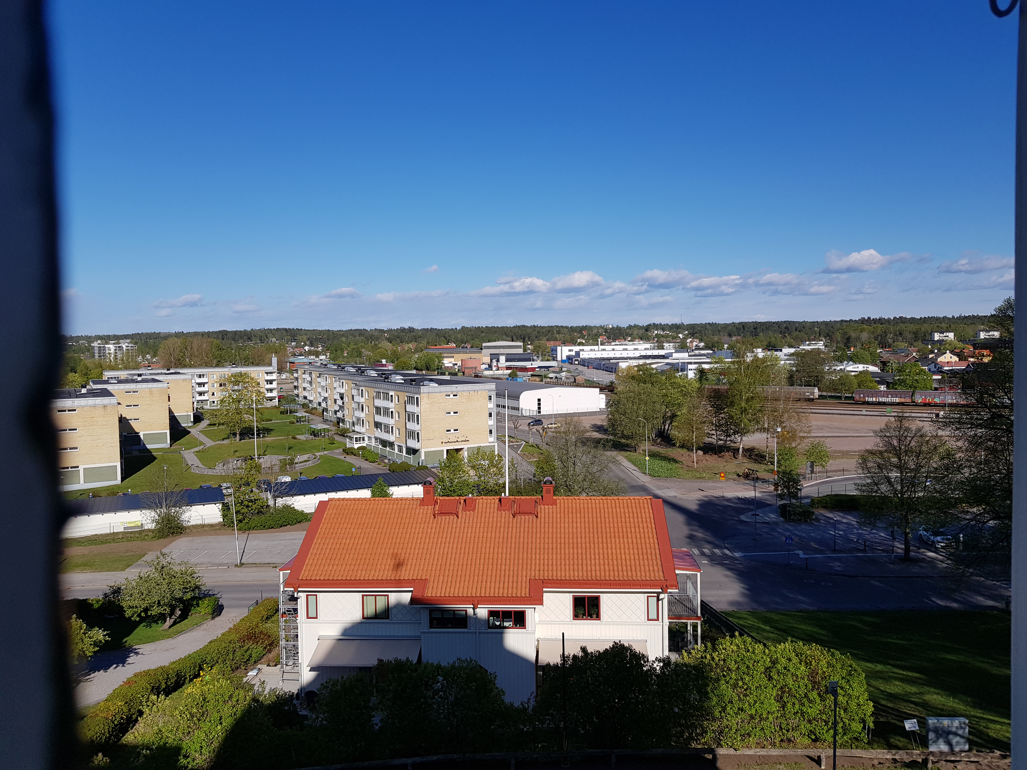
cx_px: 514
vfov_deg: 53.1
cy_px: 385
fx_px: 771
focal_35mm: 26
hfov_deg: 67.3
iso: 40
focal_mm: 4.2
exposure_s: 1/3648
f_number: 1.7
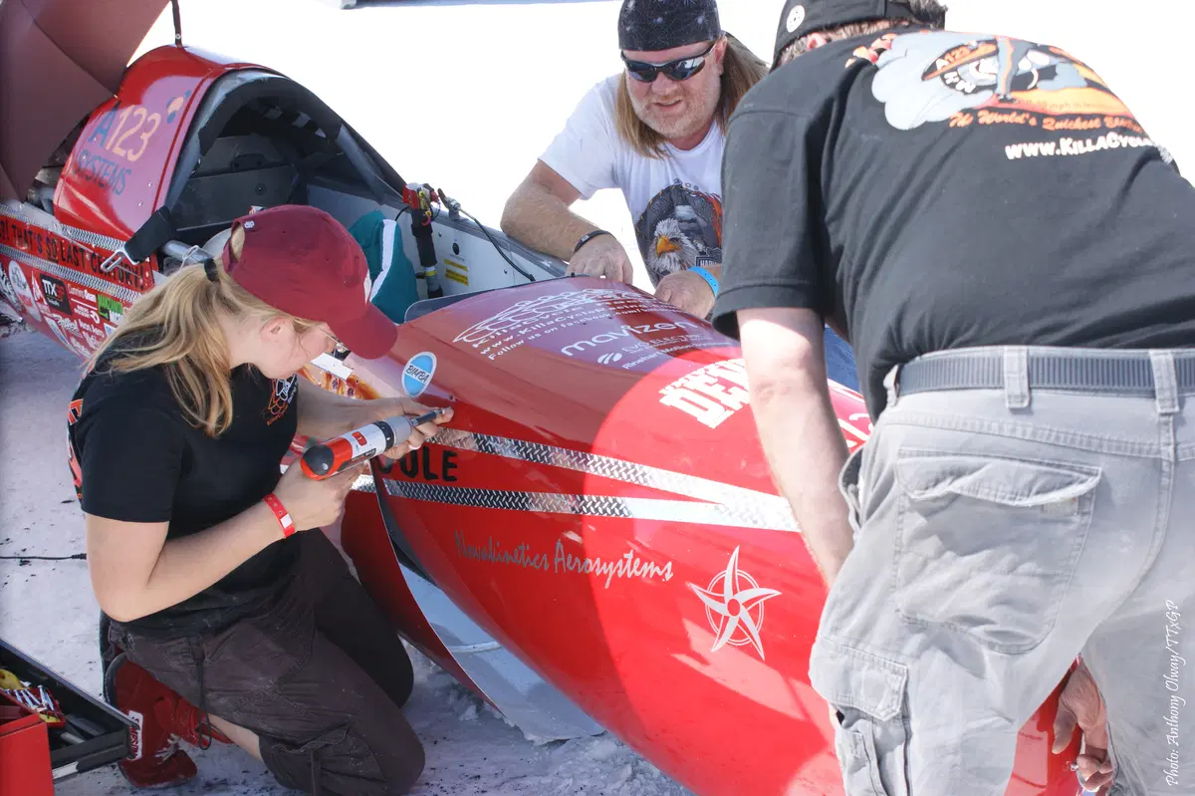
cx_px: 598
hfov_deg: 33.4
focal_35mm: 60
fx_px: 1991
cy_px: 398
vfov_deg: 22.6
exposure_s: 1/125
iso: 100
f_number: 7.1
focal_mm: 40
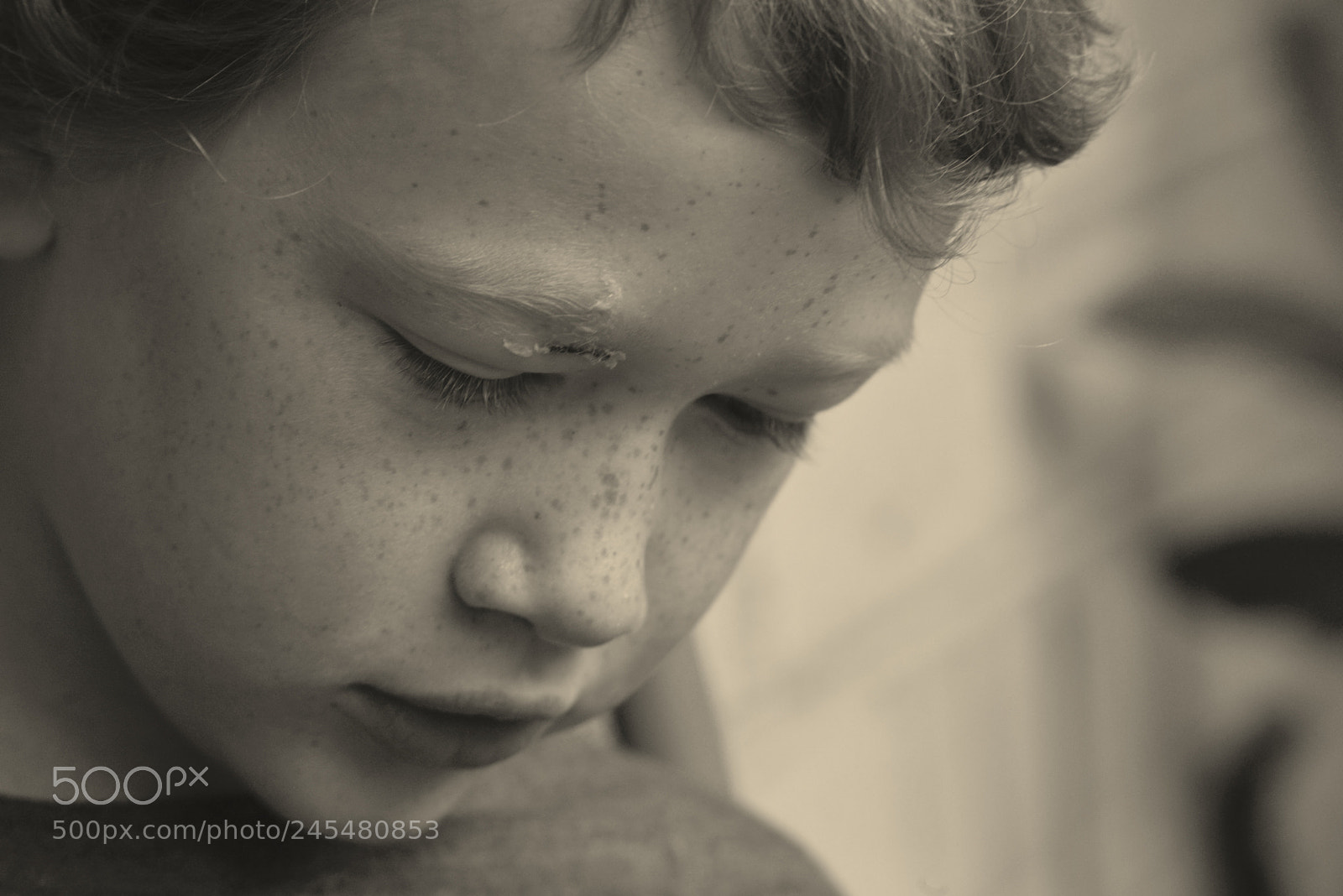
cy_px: 448
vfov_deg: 6.5
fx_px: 7837
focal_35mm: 210
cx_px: 672
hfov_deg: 9.8
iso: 400
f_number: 10
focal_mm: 210
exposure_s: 1/100
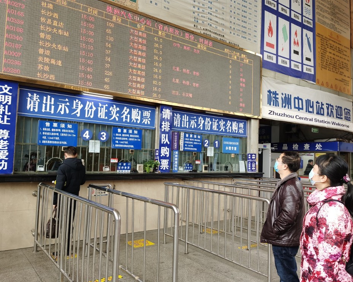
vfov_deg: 49.9
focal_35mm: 29
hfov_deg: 60.5
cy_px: 143
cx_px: 182
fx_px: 303
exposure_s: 1/50
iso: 100
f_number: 1.6
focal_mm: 5.56
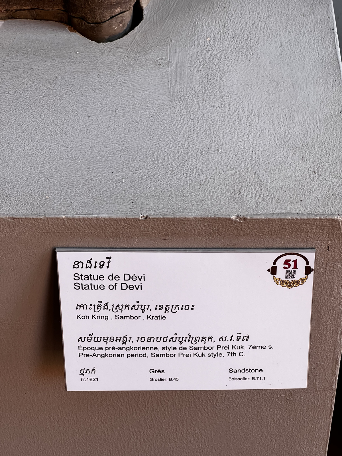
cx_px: 171
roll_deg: +0.8
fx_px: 1014
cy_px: 228
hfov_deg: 19.1
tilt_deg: -44.5
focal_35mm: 77
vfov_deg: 25.3
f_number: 2.8
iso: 160
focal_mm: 9
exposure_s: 1/99
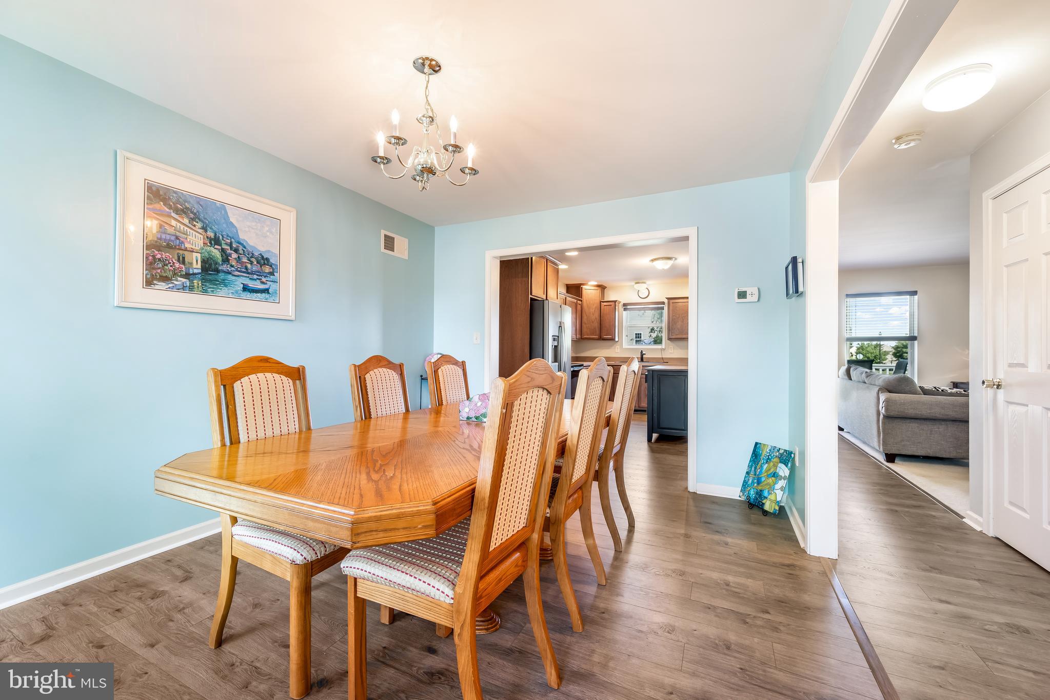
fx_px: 408
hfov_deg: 104.3
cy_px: 350
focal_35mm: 14
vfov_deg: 81.2
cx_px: 525
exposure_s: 4
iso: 100
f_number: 8
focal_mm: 14
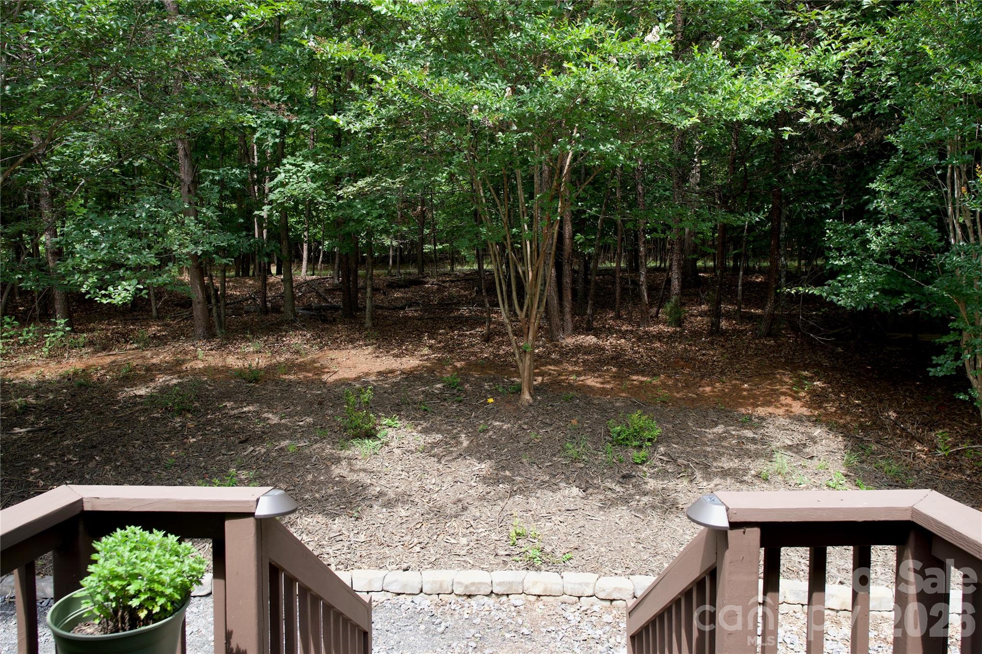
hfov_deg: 73.7
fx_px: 655
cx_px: 491
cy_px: 327
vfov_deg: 53.1
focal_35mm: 24
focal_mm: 16
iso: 100
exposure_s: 1/160
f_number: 4
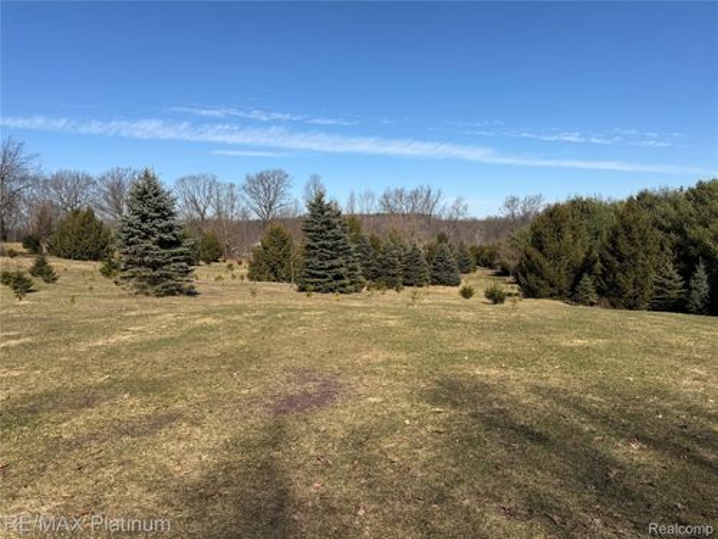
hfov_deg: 71.6
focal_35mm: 24
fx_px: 498
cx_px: 359
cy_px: 270
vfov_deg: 56.8
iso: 80
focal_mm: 6.76
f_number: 1.78
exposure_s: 1/5714
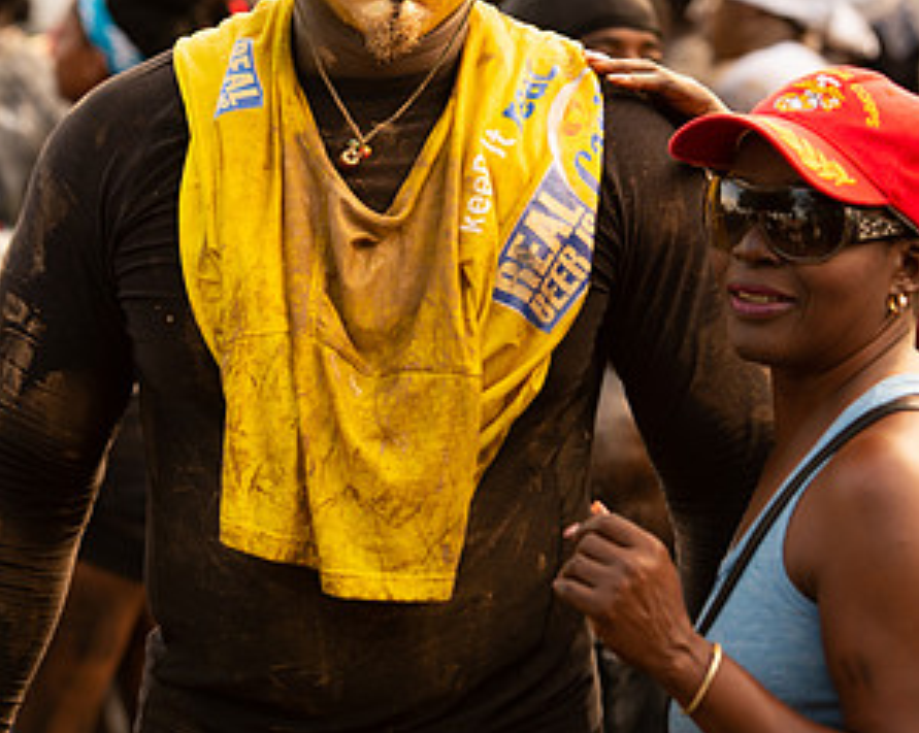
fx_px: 4483
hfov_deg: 11.7
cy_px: 223
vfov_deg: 9.3
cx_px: 460
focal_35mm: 165
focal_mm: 116
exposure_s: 1/200
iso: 250
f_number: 5
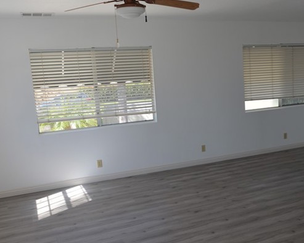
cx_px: 192
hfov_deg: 46.4
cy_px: 131
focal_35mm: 39
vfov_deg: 38.2
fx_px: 351
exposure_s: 1/125
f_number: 5.6
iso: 220
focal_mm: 20
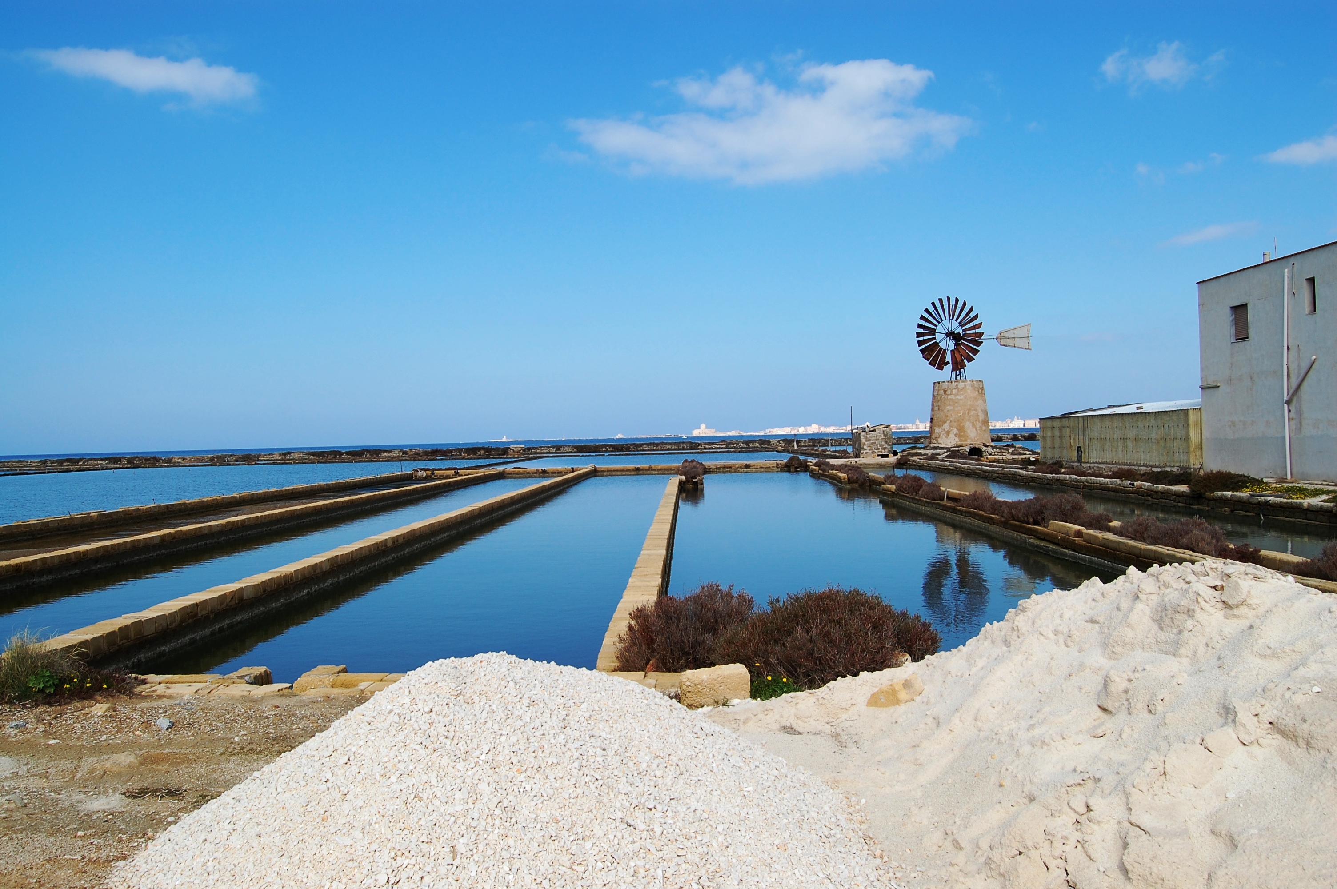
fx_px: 1002
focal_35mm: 27
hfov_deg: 67.4
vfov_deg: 47.8
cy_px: 444
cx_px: 668
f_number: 10
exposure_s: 1/250
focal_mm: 18
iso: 200
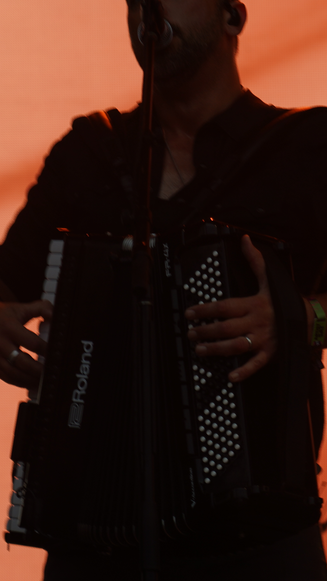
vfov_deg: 9.1
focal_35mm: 238
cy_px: 284
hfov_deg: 5.1
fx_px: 3668
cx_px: 180
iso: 200
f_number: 4
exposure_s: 1/125
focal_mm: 105
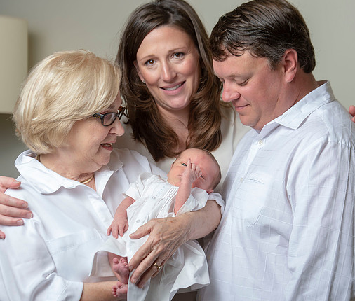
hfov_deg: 12.1
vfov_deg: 10.3
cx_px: 204
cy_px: 179
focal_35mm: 155
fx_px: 1669
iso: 125
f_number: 5.6
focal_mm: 110
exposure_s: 1/160
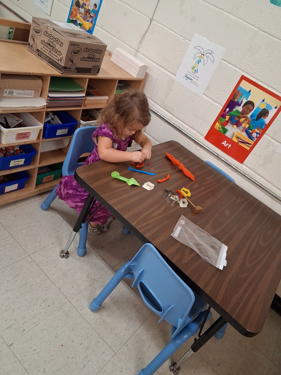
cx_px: 140
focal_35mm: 26
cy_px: 188
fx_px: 281
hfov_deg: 53.1
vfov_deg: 67.3
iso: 320
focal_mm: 3.98
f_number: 1.8
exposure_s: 1/60
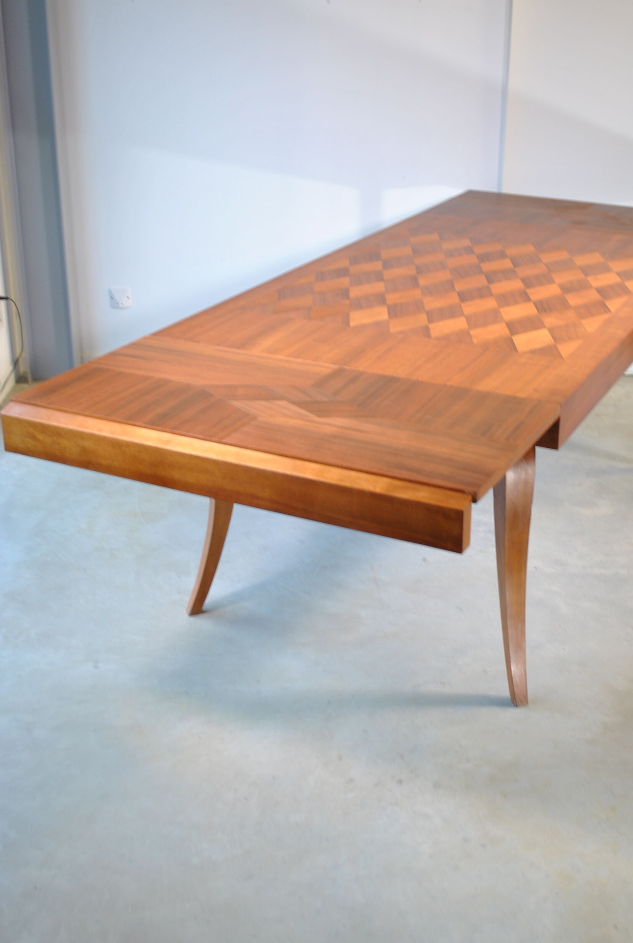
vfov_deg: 42.6
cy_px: 432
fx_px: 1207
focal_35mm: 46
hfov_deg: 29.3
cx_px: 389
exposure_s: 1/20
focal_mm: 24
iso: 200
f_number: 4.5
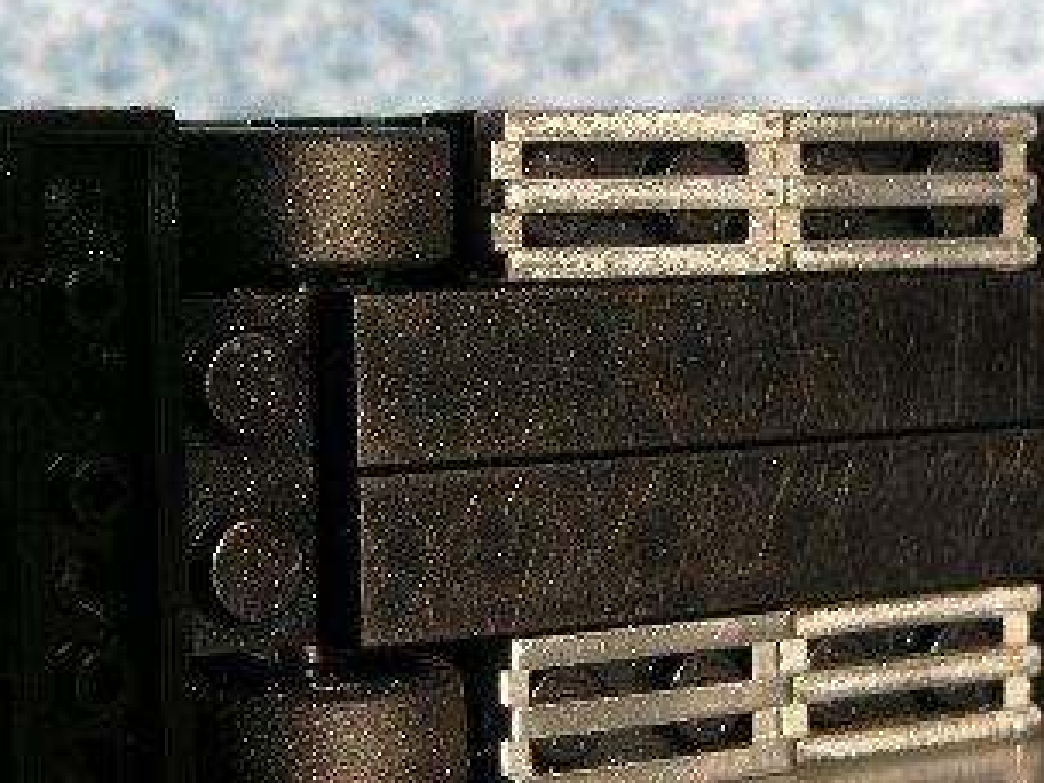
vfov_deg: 14.9
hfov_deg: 19.8
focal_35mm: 99
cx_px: 704
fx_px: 2986
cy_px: 288
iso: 50
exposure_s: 1/90
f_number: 3.6
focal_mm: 7.7
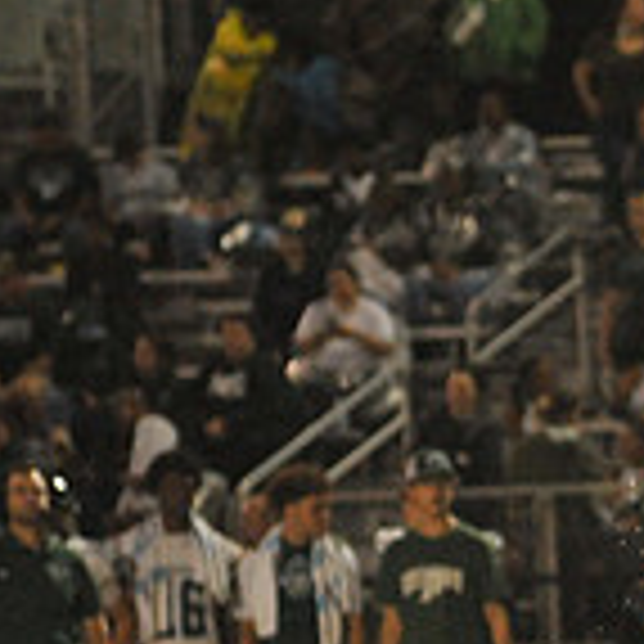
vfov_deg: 2.5
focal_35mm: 689
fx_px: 14502
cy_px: 707
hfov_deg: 2.5
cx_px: 1297
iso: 6400
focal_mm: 200
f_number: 5
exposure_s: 1/250
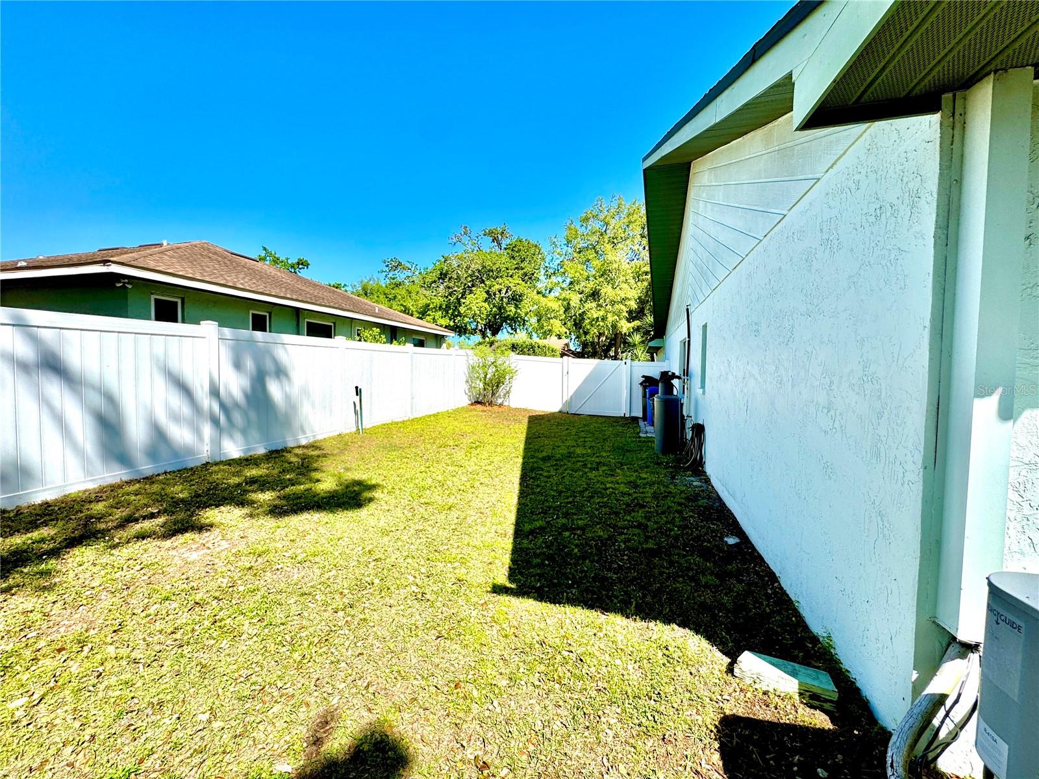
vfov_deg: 85.7
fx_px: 420
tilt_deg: -1.4
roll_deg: -2.3
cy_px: 390
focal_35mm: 14
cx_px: 520
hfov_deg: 102.1
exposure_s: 1/1709
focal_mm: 2.22
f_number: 2.2
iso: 50
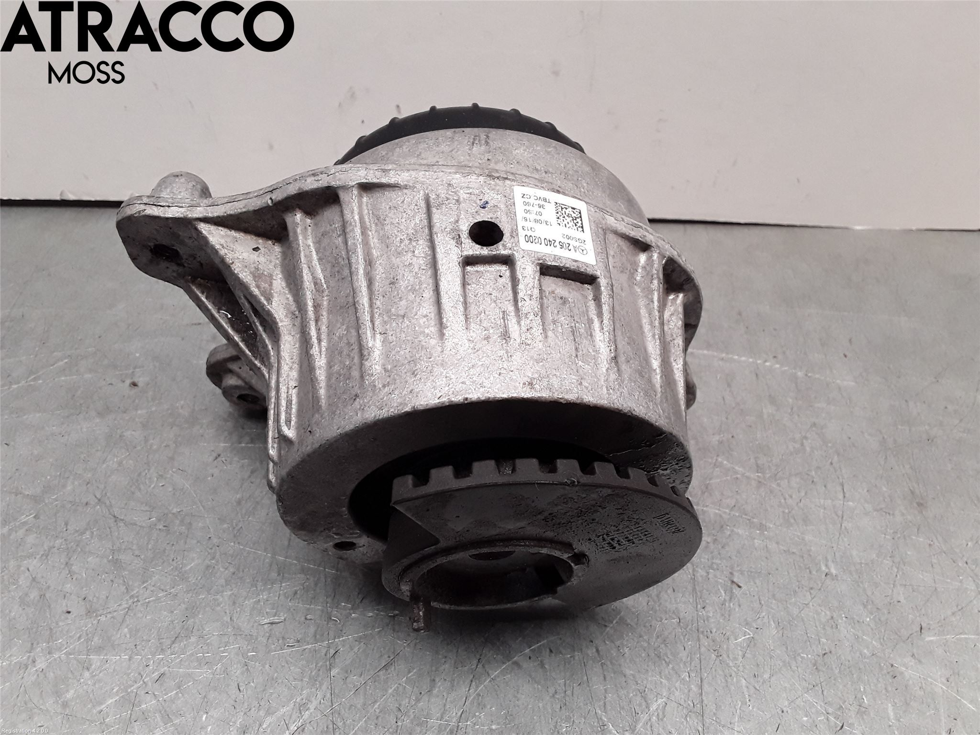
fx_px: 793
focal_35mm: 28
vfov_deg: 49.7
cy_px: 368
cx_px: 490
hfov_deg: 63.4
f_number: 1.9
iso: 100
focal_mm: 2.91
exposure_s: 1/113
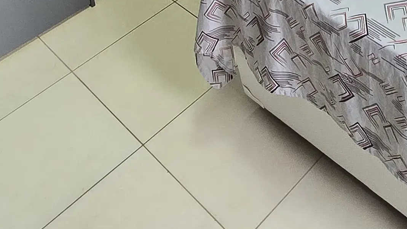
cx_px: 295
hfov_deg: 38.4
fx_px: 572
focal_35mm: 53
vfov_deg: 15.7
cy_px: -274
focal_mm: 2.2
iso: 160
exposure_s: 1/60
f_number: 2.2
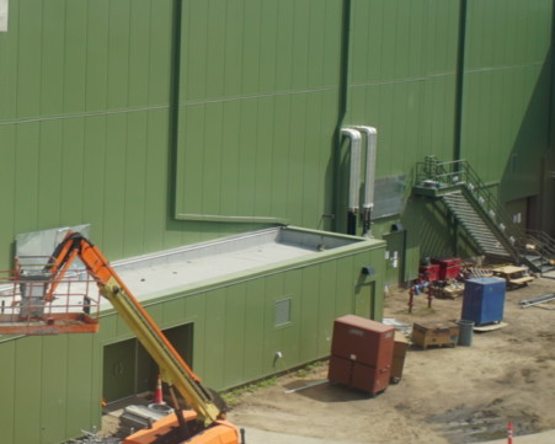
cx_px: -118
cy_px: 75
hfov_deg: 18.2
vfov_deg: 15.3
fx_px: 1643
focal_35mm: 100
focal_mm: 40
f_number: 7.1
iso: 100
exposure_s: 1/100
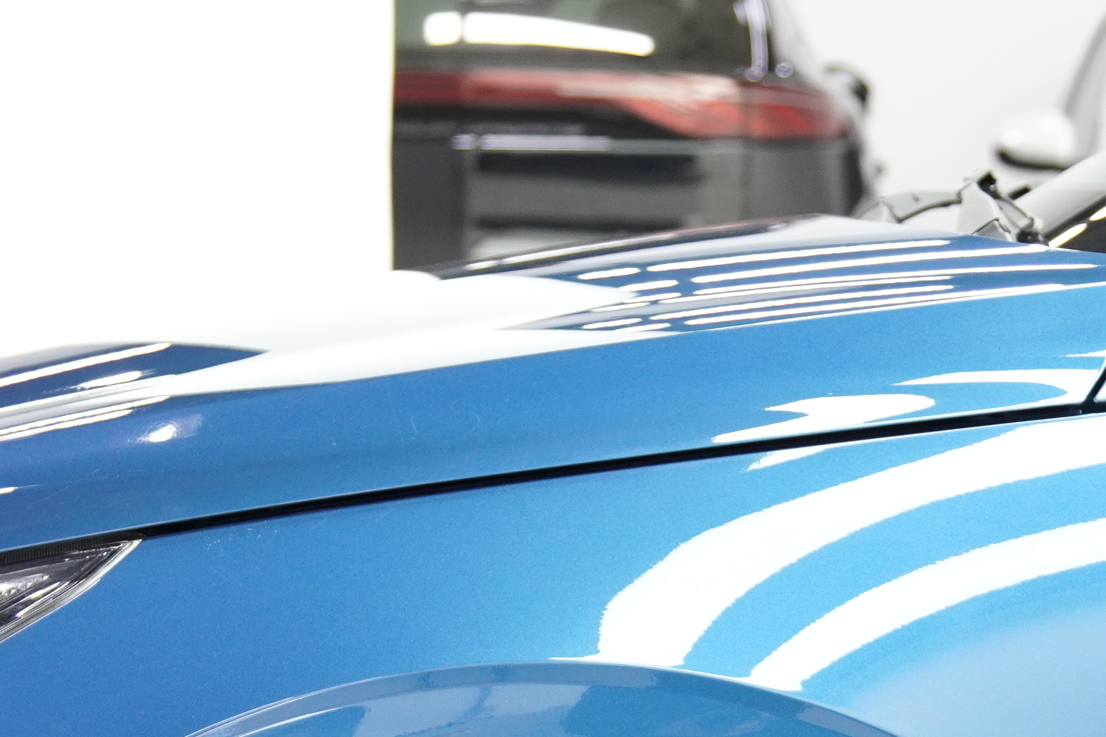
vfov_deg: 9.8
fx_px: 4239
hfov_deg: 14.8
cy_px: 889
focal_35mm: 138
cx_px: 753
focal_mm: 30
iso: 640
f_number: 2.8
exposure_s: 1/100
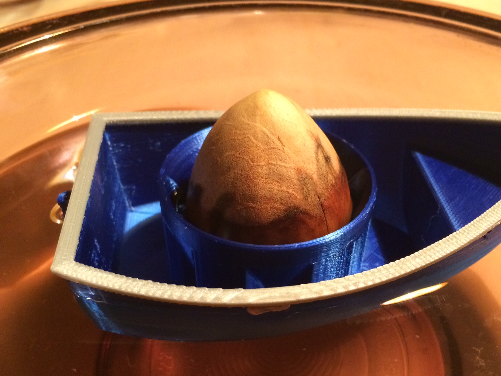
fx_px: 521
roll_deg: -4.7
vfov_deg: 39.4
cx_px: 285
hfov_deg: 51.2
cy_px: 232
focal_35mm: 36
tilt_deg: -42.3
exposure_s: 1/15
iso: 320
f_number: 2.2
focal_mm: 4.15
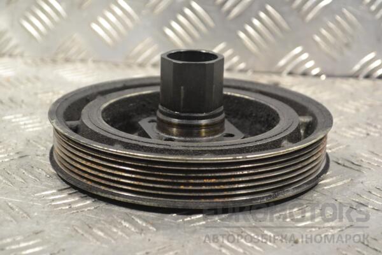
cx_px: 191
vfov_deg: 16.6
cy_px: 128
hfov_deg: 24.6
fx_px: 875
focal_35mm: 82
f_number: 7.1
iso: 3200
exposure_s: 1/200
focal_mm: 55
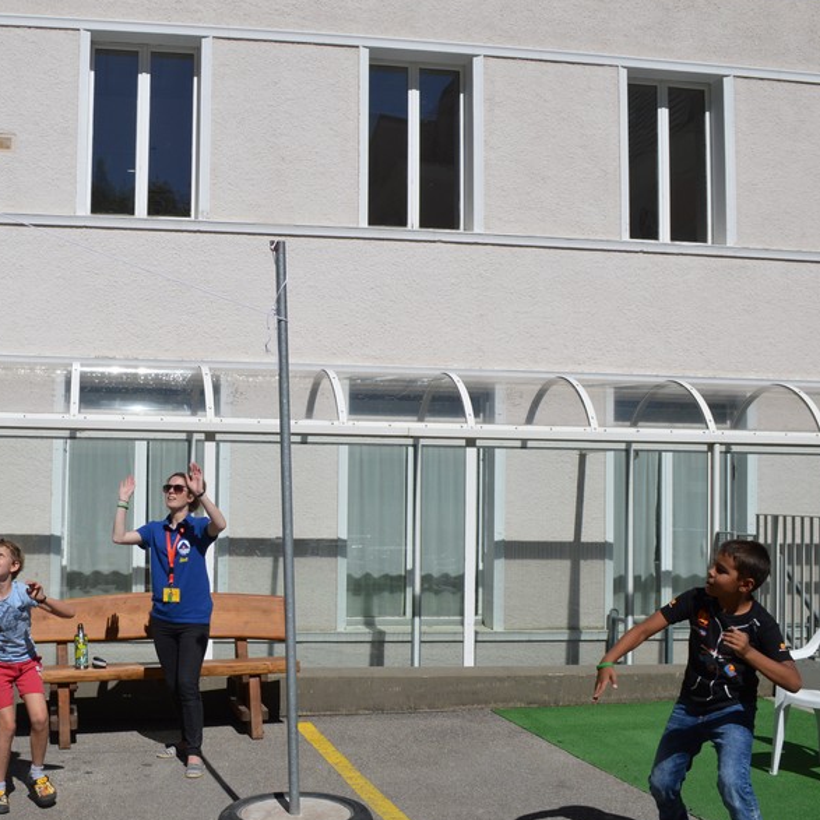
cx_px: 204
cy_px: 464
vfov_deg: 41.8
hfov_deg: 40.7
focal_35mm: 40
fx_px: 1072
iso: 200
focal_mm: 18
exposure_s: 1/1000
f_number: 8
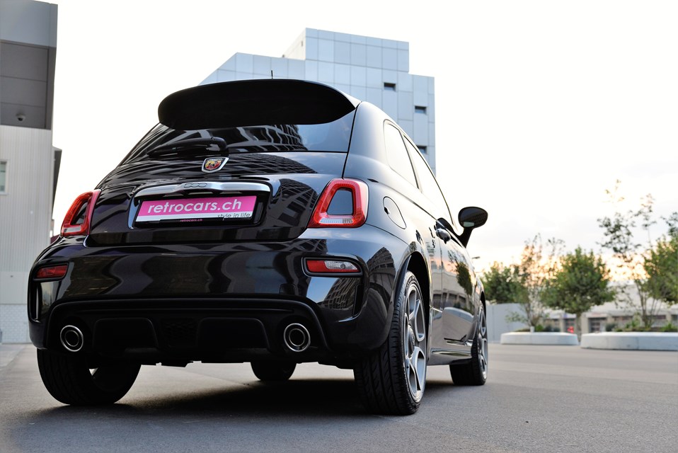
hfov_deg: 44.5
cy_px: 226
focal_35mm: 44
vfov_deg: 30.6
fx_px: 829
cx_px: 339
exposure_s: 1/100
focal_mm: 44
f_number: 5
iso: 500
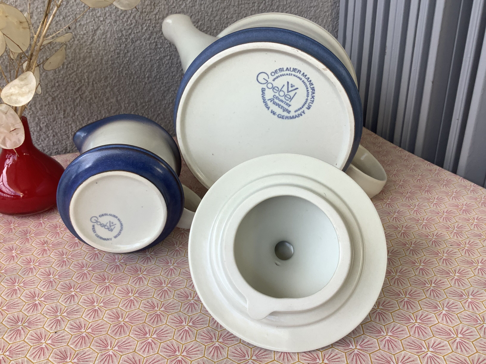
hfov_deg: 58.4
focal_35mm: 31
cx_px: 243
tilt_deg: -26.5
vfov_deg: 45.4
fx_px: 435
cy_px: 182
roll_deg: +1.1
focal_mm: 3.3
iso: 25
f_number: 2.4
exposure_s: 1/100
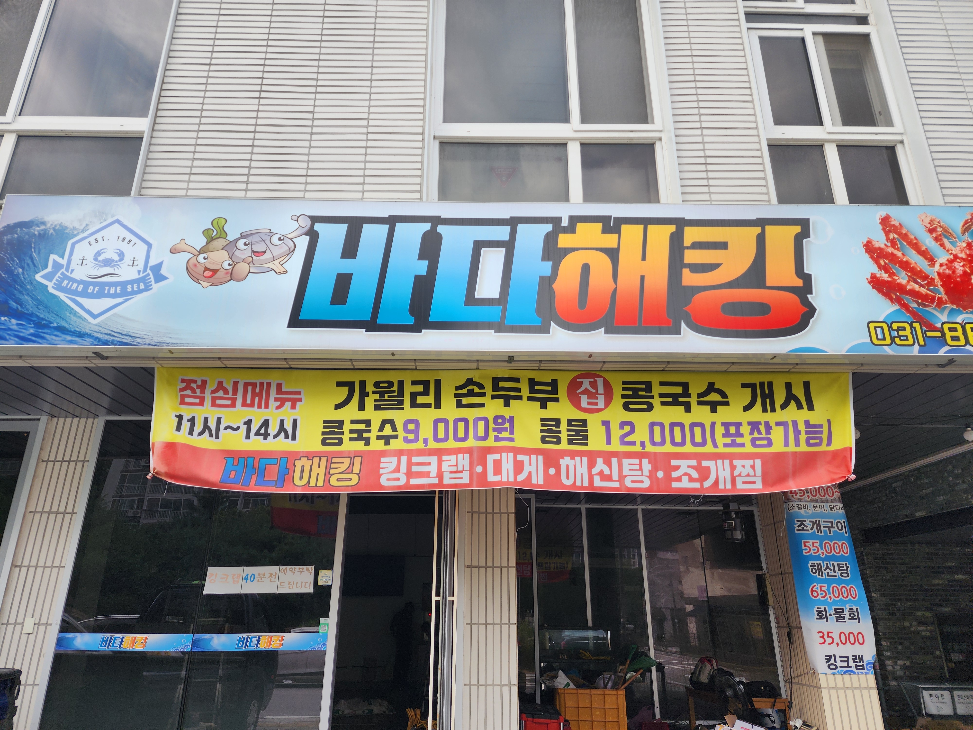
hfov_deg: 73.9
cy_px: 365
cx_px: 486
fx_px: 646
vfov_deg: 58.9
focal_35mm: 23
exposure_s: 1/264
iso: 12
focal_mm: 6.4
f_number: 1.8
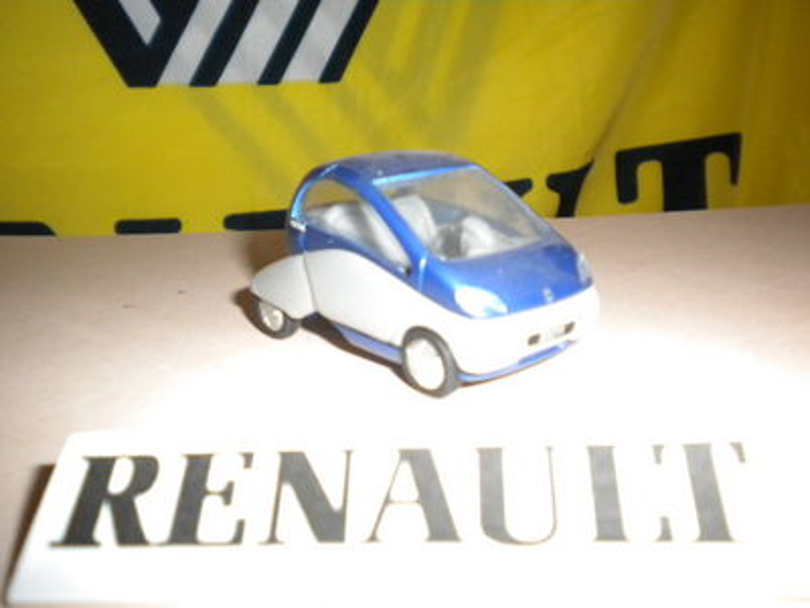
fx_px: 819
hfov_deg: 52.6
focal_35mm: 35
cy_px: 304
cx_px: 405
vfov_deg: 40.7
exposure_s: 1/30
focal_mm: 6.3
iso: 400
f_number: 3.1
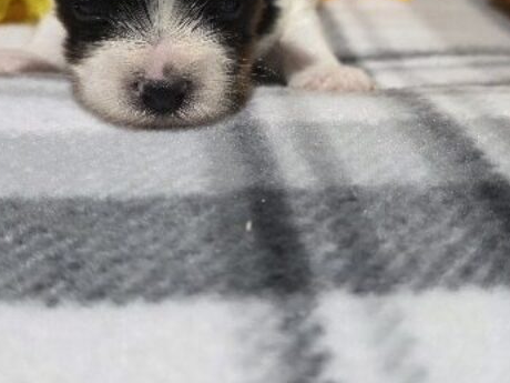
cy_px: 85
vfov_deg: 35.0
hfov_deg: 46.8
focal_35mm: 40
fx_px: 589
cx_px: 252
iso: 500
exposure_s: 1/120
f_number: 1.7
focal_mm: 6.3
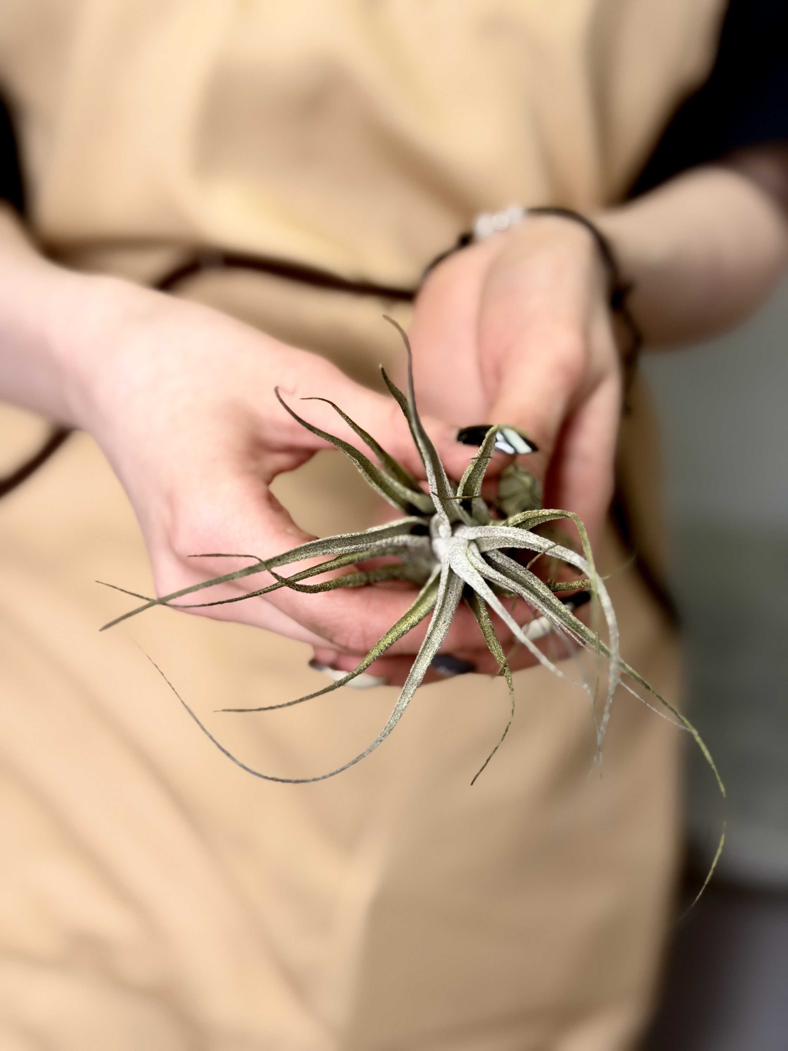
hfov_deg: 30.3
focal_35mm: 48
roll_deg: -4.2
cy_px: 526
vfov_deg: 39.7
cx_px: 394
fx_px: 1457
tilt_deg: -18.2
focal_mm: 6.76
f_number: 1.78
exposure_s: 1/164
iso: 50
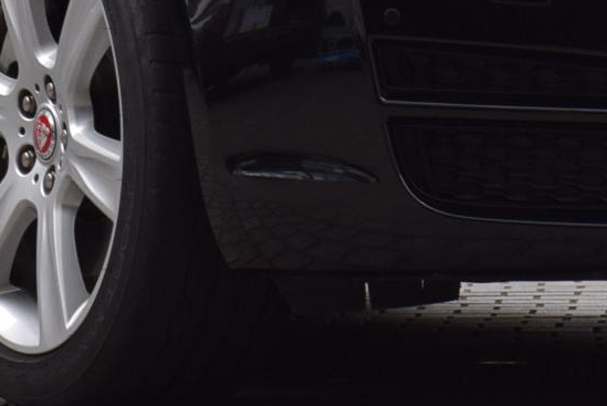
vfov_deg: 1.8
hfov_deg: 2.7
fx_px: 13106
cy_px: -606
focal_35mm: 777
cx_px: 316
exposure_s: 1/160
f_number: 6.3
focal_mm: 95
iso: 400
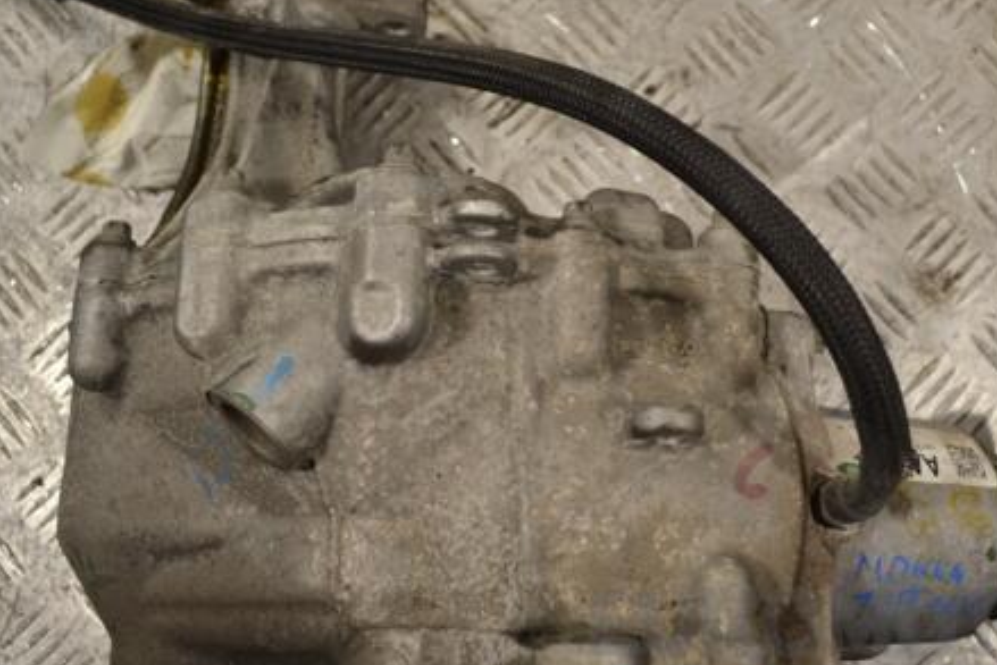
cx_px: 547
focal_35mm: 41
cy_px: 320
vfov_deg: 32.7
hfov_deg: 47.3
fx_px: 1136
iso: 360
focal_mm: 20
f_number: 5.6
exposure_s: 1/125
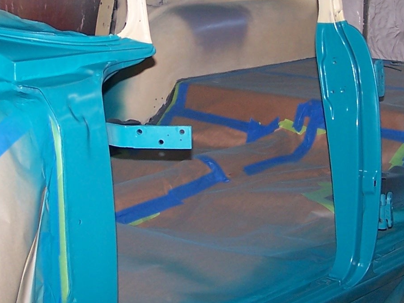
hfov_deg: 20.2
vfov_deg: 15.2
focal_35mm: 97
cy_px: 91
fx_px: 1132
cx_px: 211
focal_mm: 6.3
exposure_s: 1/60
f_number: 2.8
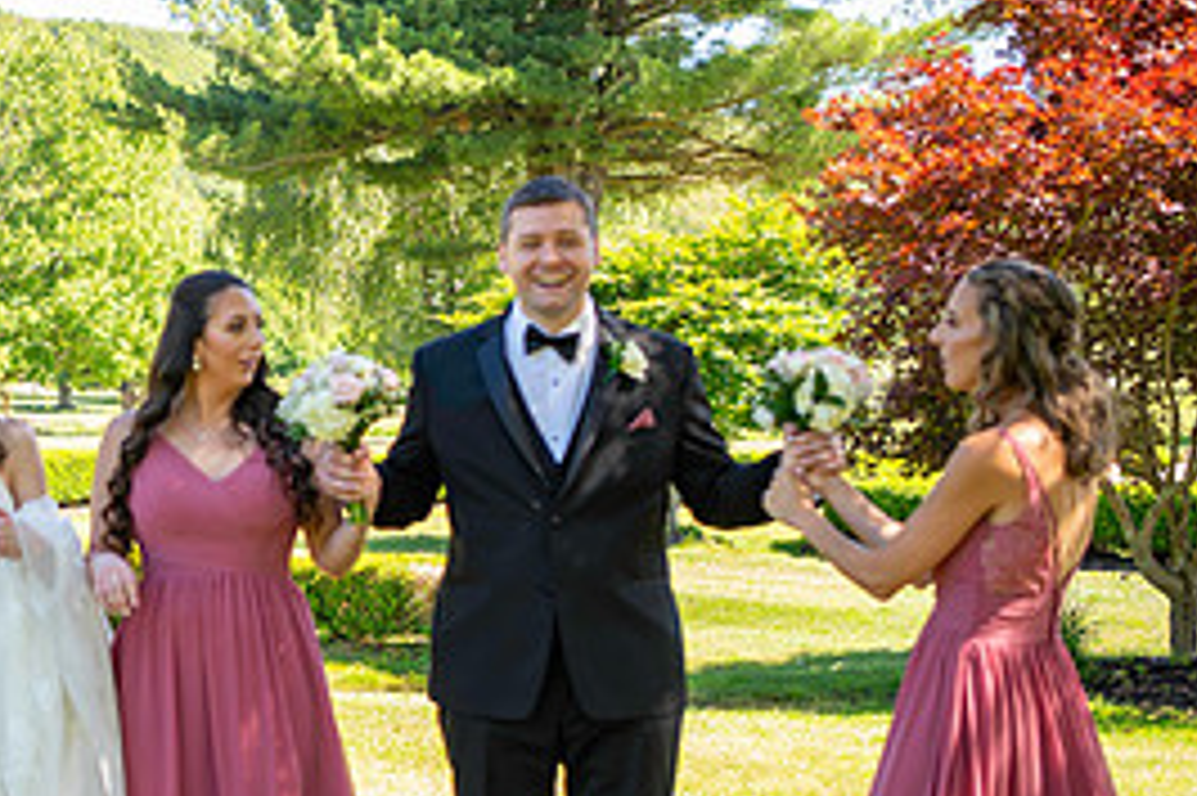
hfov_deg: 23.4
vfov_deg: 16.4
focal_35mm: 83
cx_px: -4
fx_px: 2758
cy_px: 499
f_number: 3.2
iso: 100
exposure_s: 1/250
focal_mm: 38
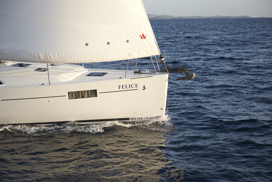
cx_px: 136
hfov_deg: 28.8
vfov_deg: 19.5
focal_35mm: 70
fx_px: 529
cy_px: 91
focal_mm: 70
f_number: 4
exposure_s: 1/1000
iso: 250
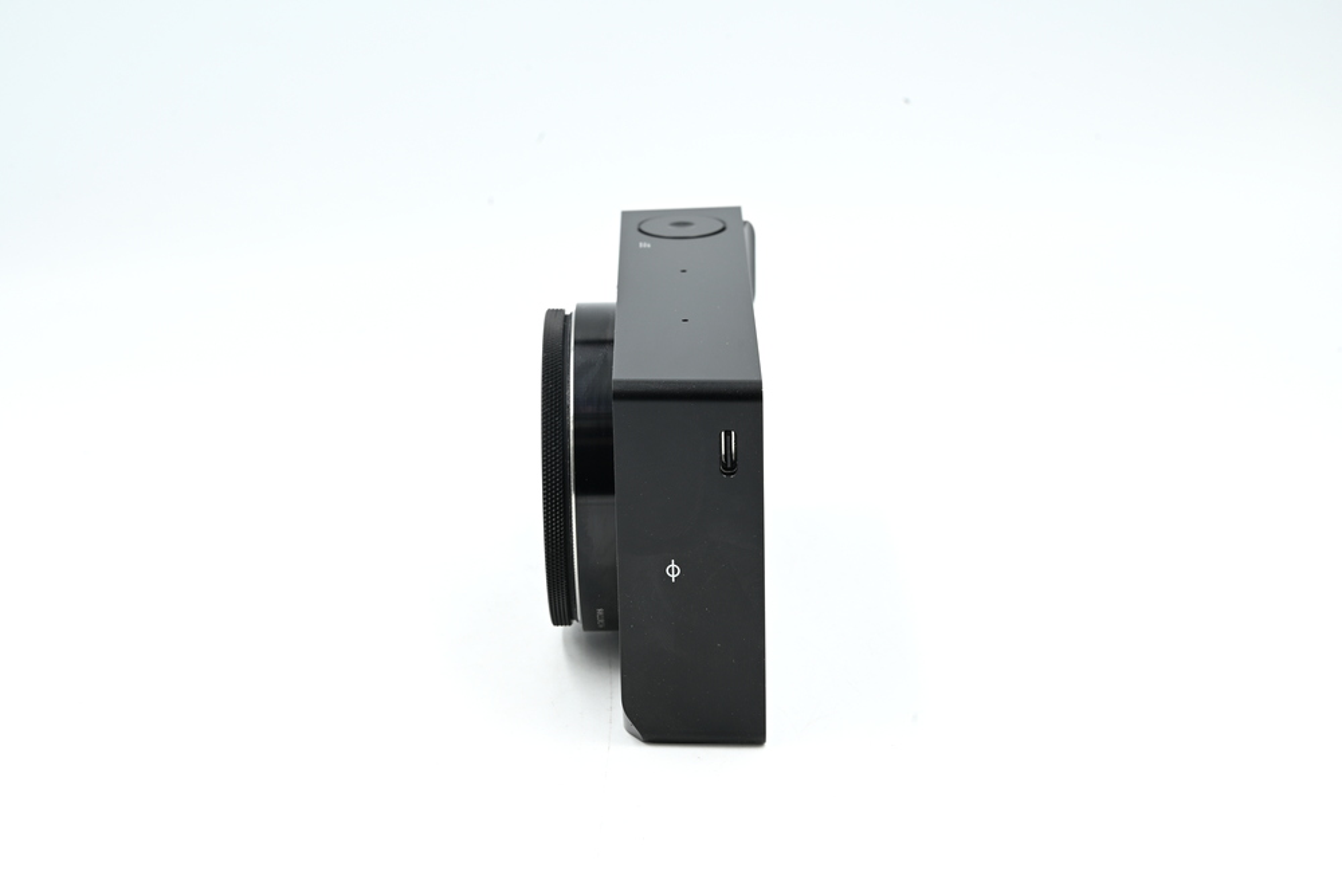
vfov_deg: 19.5
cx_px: 671
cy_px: 448
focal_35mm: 70
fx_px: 2610
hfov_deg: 28.8
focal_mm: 70
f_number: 14
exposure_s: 1/13
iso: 100
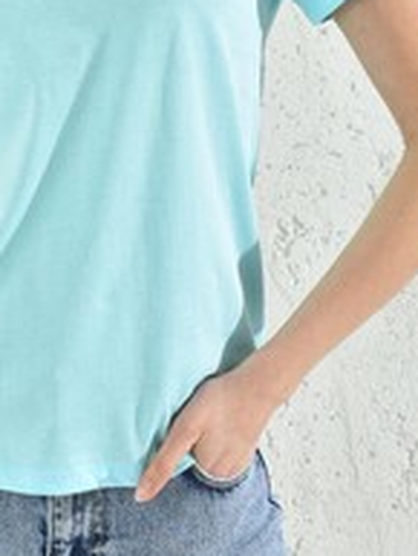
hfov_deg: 15.1
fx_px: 1560
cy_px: 32
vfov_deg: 19.8
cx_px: 58
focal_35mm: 97
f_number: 7.1
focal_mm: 36
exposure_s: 1/160
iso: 100
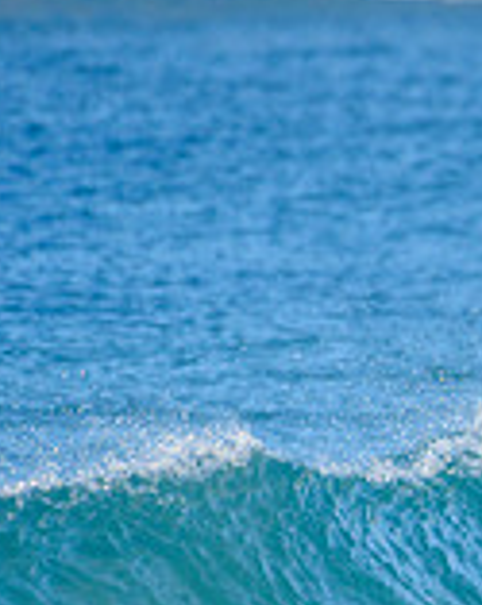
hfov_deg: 0.9
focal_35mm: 1738
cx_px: 1057
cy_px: 437
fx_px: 31082
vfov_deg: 1.1
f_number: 5.6
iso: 450
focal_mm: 500
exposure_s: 1/2000
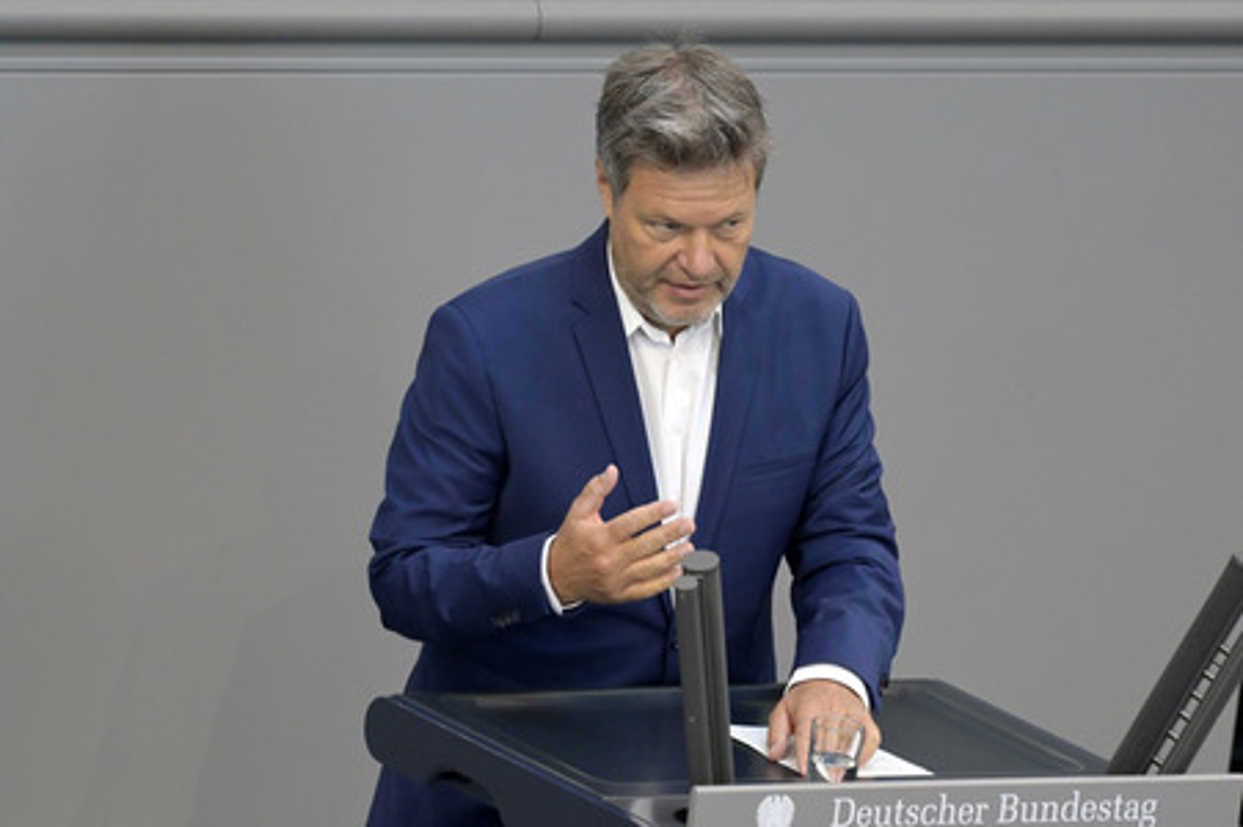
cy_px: 414
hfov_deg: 5.3
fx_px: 13456
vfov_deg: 3.5
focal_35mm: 390
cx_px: 622
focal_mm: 390
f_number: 5.6
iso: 8000
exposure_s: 1/320
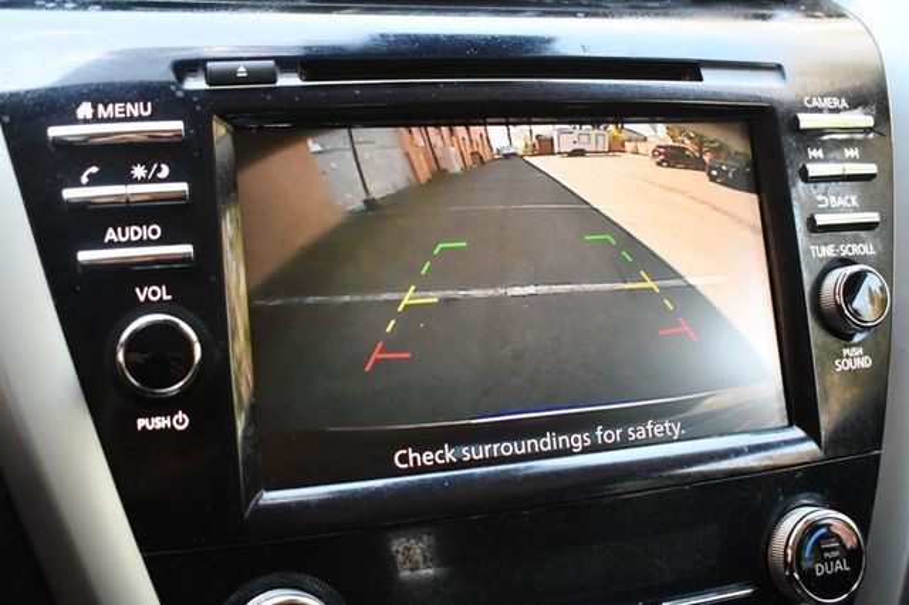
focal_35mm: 40
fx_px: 1009
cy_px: 302
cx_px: 454
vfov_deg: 33.4
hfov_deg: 48.5
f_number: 4
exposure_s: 1/125
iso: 1600
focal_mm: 27
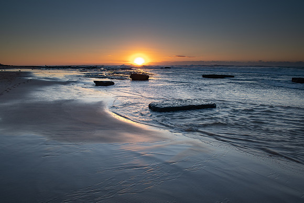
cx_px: 152
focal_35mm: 25
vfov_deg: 52.0
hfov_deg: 72.4
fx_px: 208
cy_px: 102
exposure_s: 1/8
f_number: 10
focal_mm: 16
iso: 50
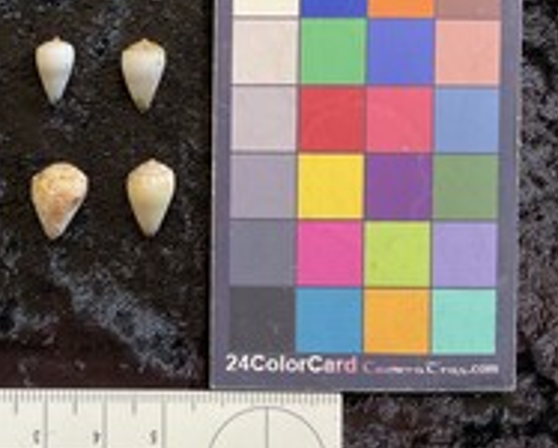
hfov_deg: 34.2
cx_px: 107
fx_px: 876
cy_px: 202
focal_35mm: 53
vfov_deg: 28.6
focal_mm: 3
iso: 40
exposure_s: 1/60
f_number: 1.8
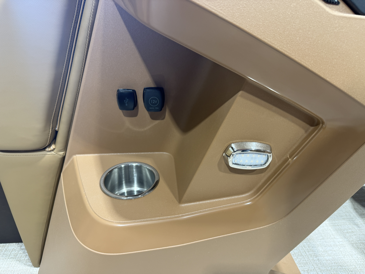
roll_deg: -1.4
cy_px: 137
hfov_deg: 71.6
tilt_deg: -27.9
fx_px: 253
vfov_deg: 56.8
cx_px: 182
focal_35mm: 24
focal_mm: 6.76
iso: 125
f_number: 1.78
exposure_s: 1/60
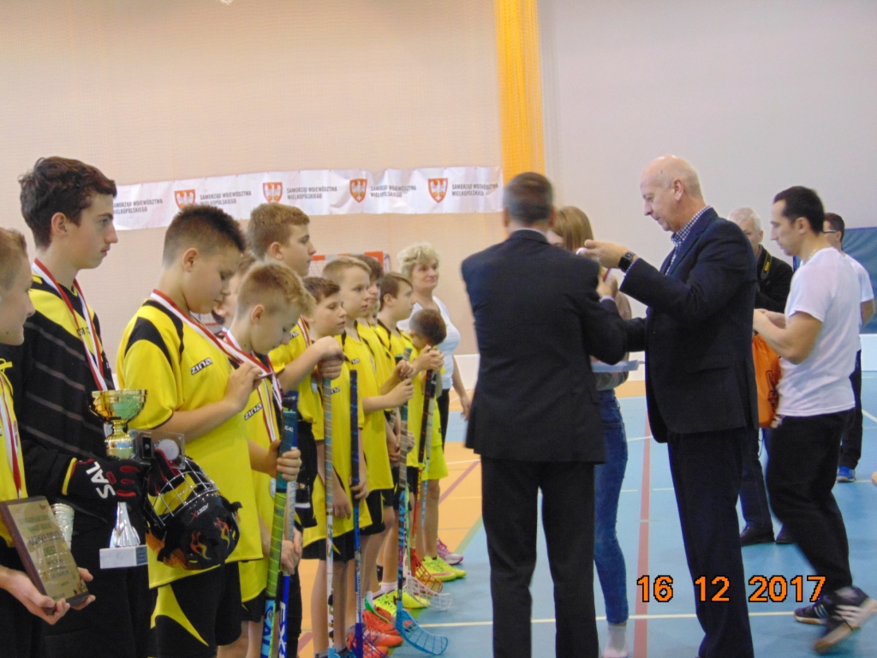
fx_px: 1799
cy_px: 329
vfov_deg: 20.7
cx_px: 438
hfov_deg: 27.4
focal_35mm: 71
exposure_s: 1/25
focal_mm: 12.8
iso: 400
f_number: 3.7
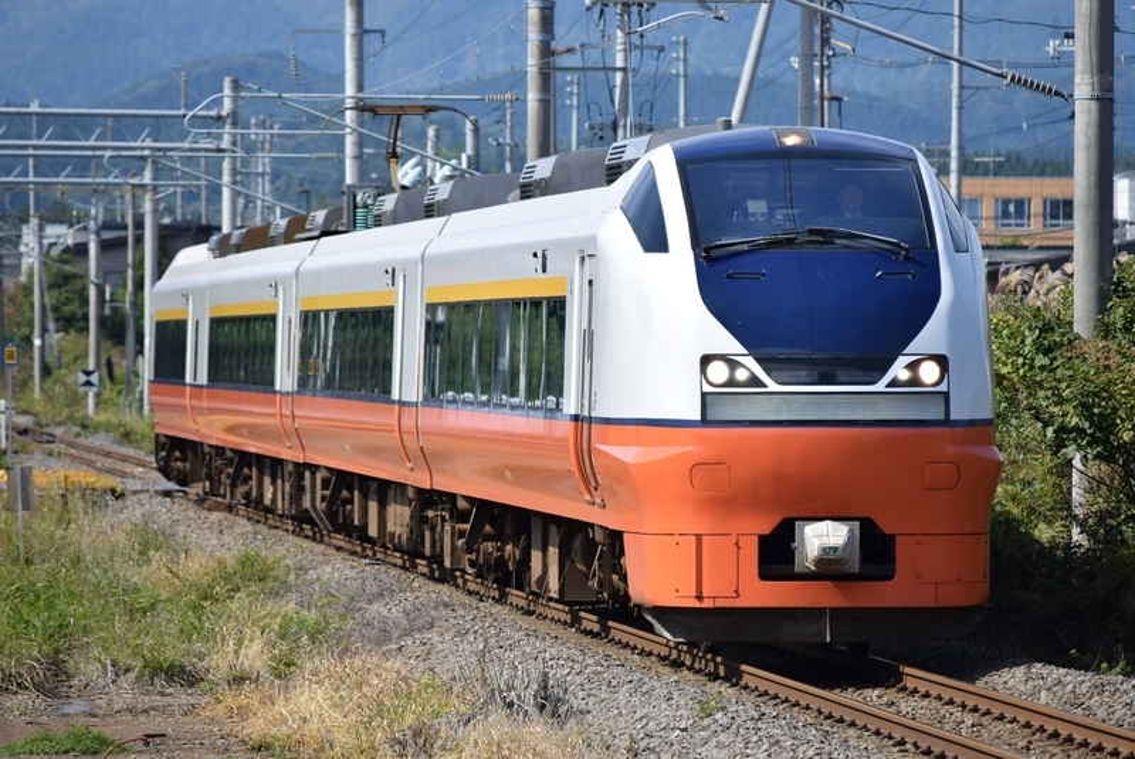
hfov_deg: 6.9
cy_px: 380
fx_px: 9467
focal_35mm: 300
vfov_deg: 4.6
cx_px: 568
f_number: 5.6
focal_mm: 200
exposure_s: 1/500
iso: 100
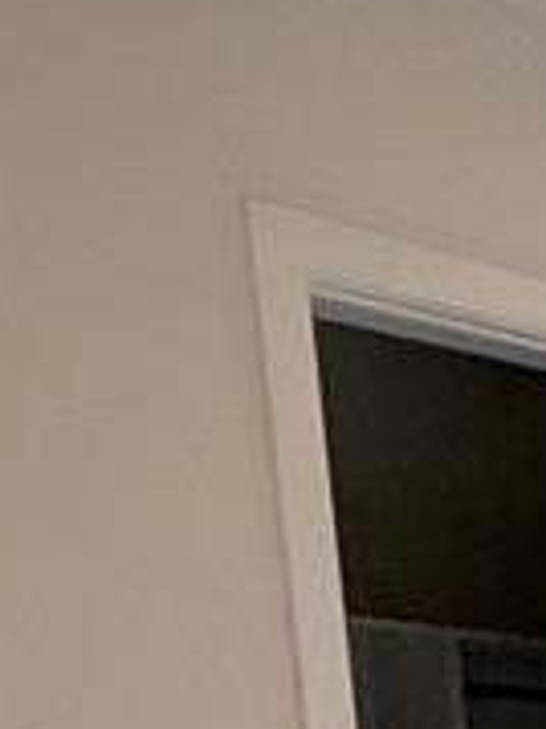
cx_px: 1068
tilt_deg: -12.1
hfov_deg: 13.6
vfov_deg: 16.5
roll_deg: +1.5
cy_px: 1405
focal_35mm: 94
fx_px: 1979
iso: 64
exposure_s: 1/384
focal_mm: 2.22
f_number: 2.2
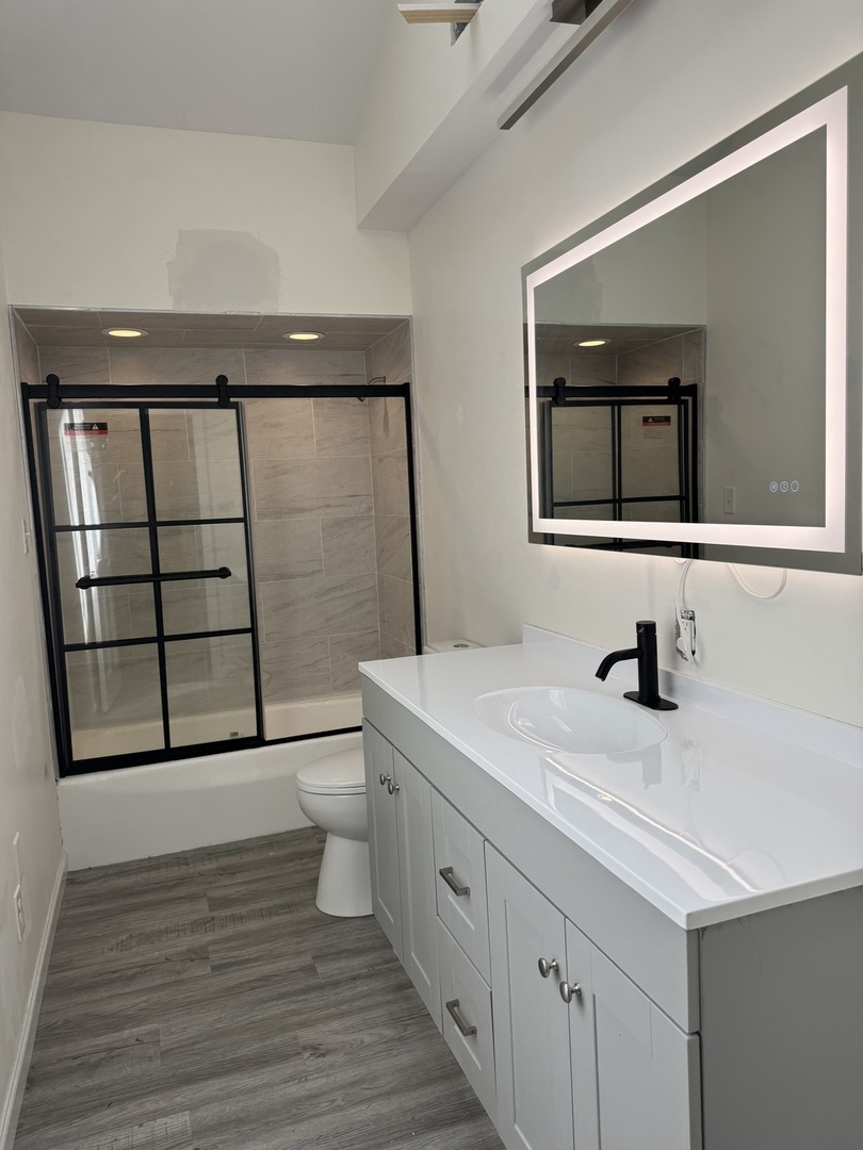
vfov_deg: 71.6
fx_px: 798
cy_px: 575
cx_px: 432
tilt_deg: -3.9
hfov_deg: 56.8
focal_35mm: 24
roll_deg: +2.0
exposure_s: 1/562
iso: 80
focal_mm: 6.76
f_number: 1.78
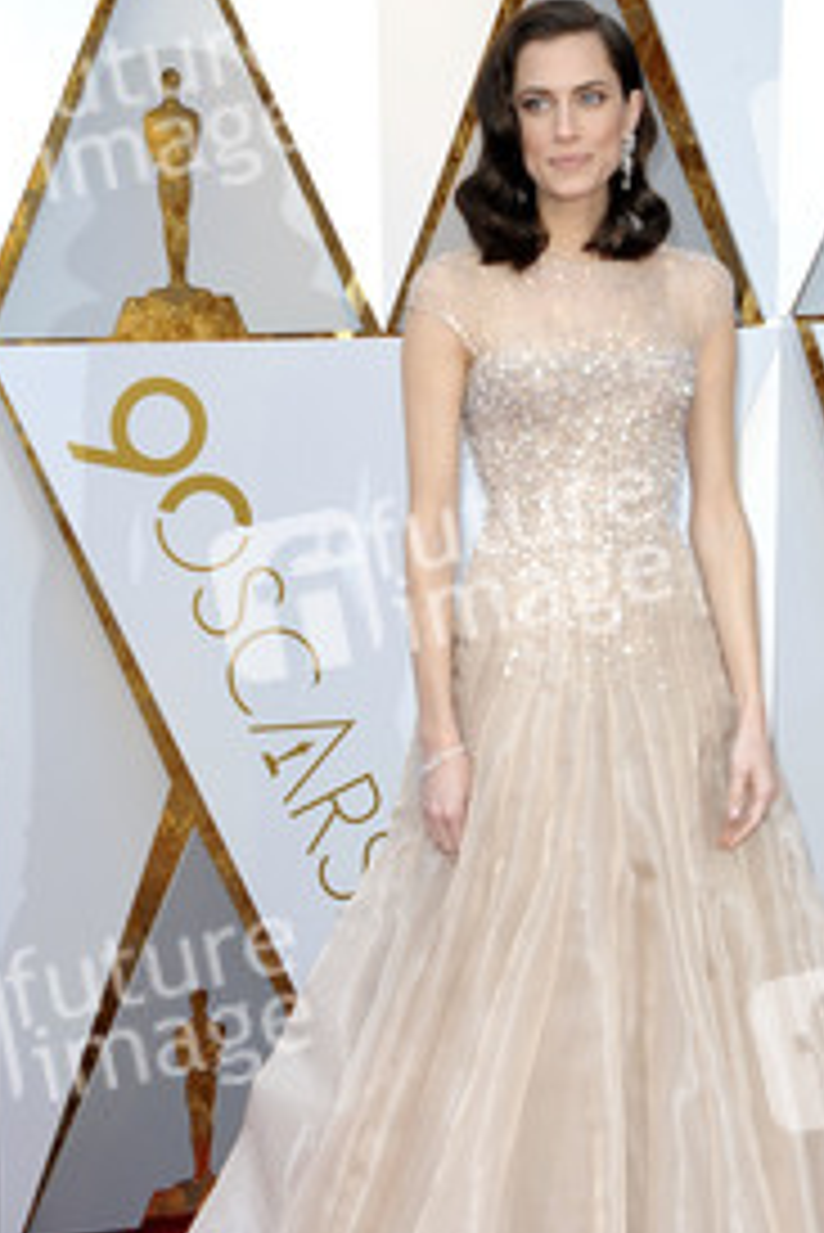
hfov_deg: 17.9
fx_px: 2606
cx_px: 574
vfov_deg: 26.5
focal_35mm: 76
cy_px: 801
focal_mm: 52
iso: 800
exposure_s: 1/250
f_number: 7.1
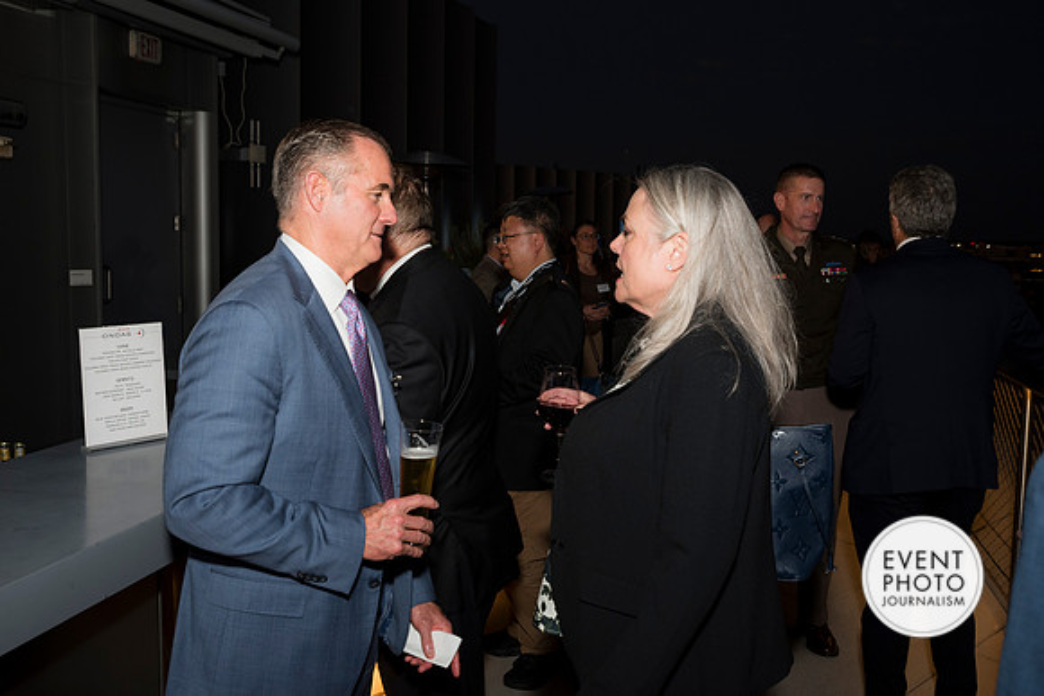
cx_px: 522
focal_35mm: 32
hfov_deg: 58.7
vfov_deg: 41.1
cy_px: 348
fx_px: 928
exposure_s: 1/125
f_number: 5.6
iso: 800
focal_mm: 32
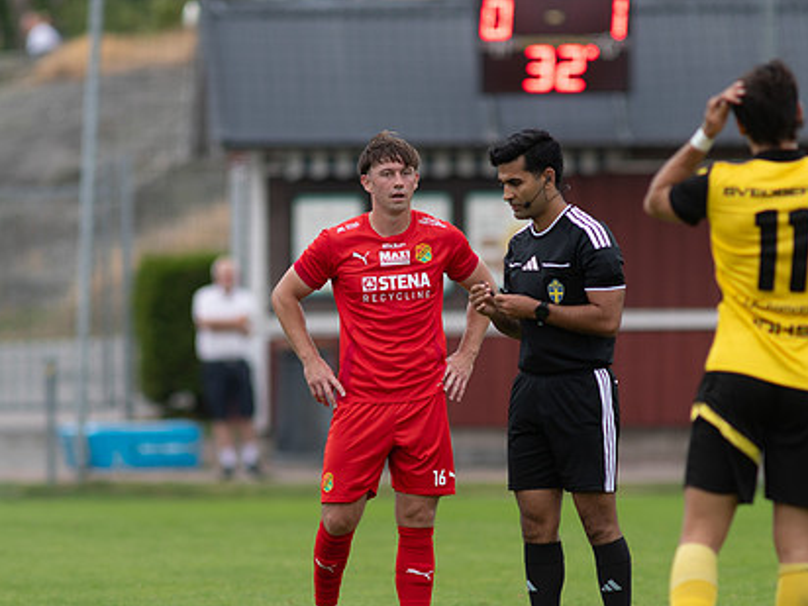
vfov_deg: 2.4
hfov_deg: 3.2
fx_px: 14402
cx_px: 428
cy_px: 378
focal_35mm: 617
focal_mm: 300
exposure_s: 1/1250
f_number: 3.2
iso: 200
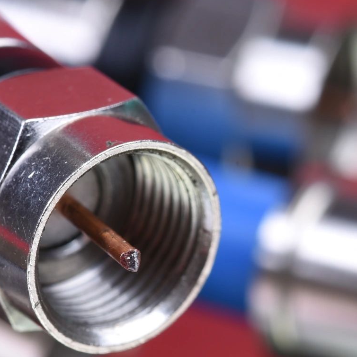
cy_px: 308
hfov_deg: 5.8
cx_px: 278
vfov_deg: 5.8
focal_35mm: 303
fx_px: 3535
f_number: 20
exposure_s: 1/60
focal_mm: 105
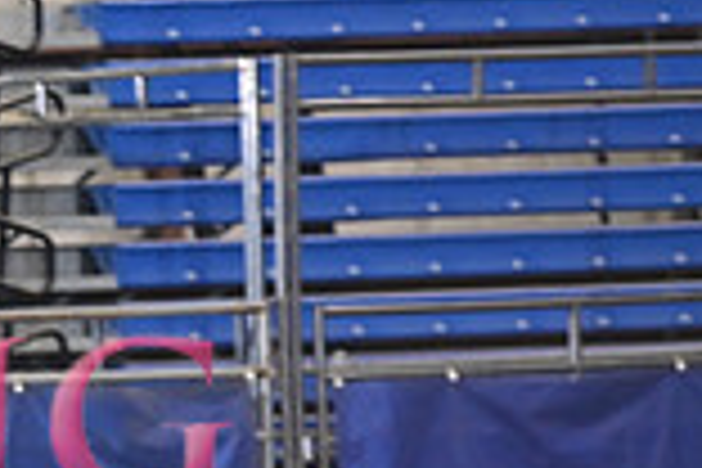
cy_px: 542
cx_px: -594
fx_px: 14468
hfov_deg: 2.8
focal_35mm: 742
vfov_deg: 1.9
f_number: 3.2
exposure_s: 1/250
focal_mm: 200
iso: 1000
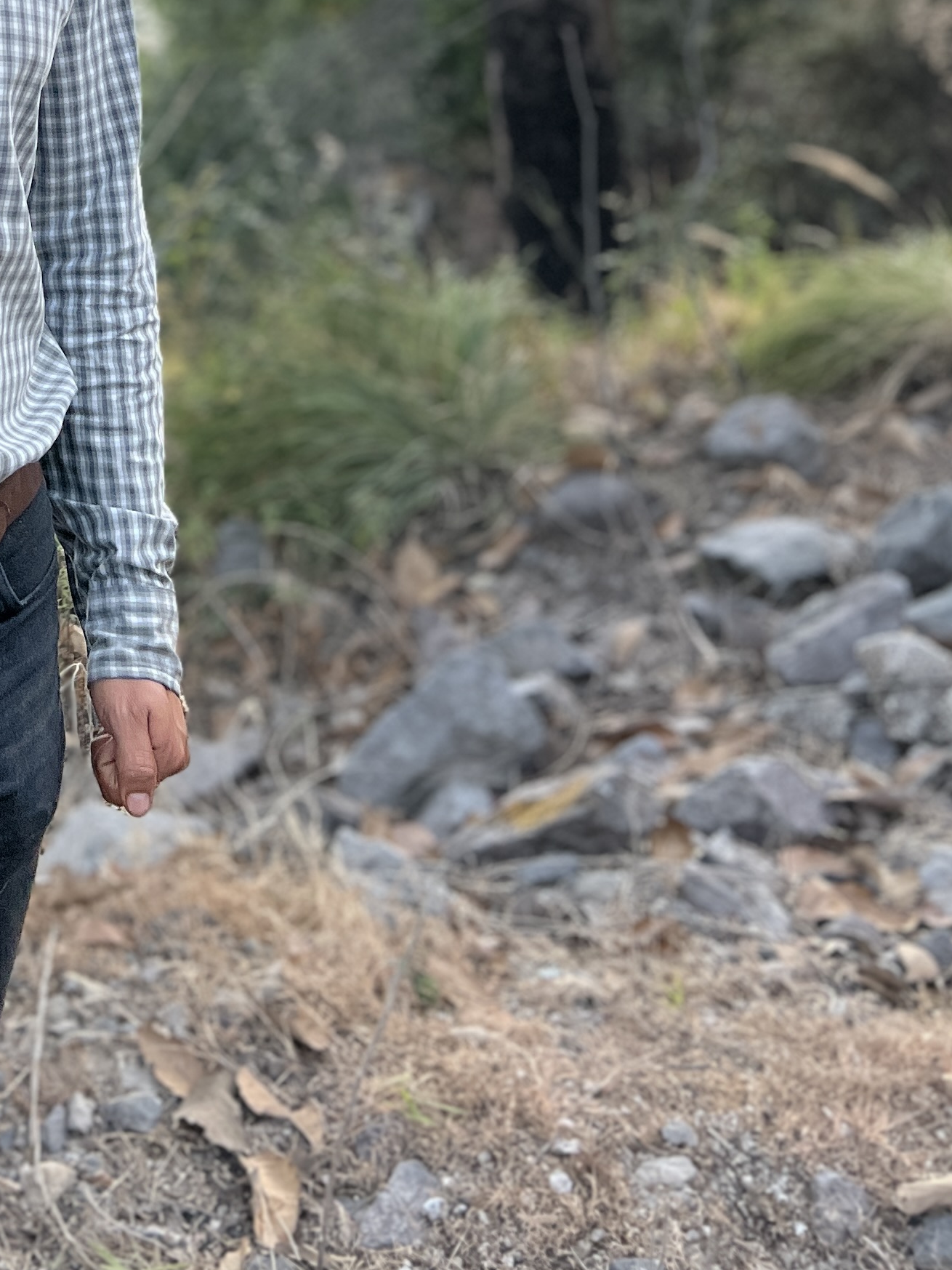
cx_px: -128
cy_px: -72
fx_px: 2200
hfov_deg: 22.8
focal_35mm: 60
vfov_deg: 29.5
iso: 50
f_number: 1.5
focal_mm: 5.7
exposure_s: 1/700
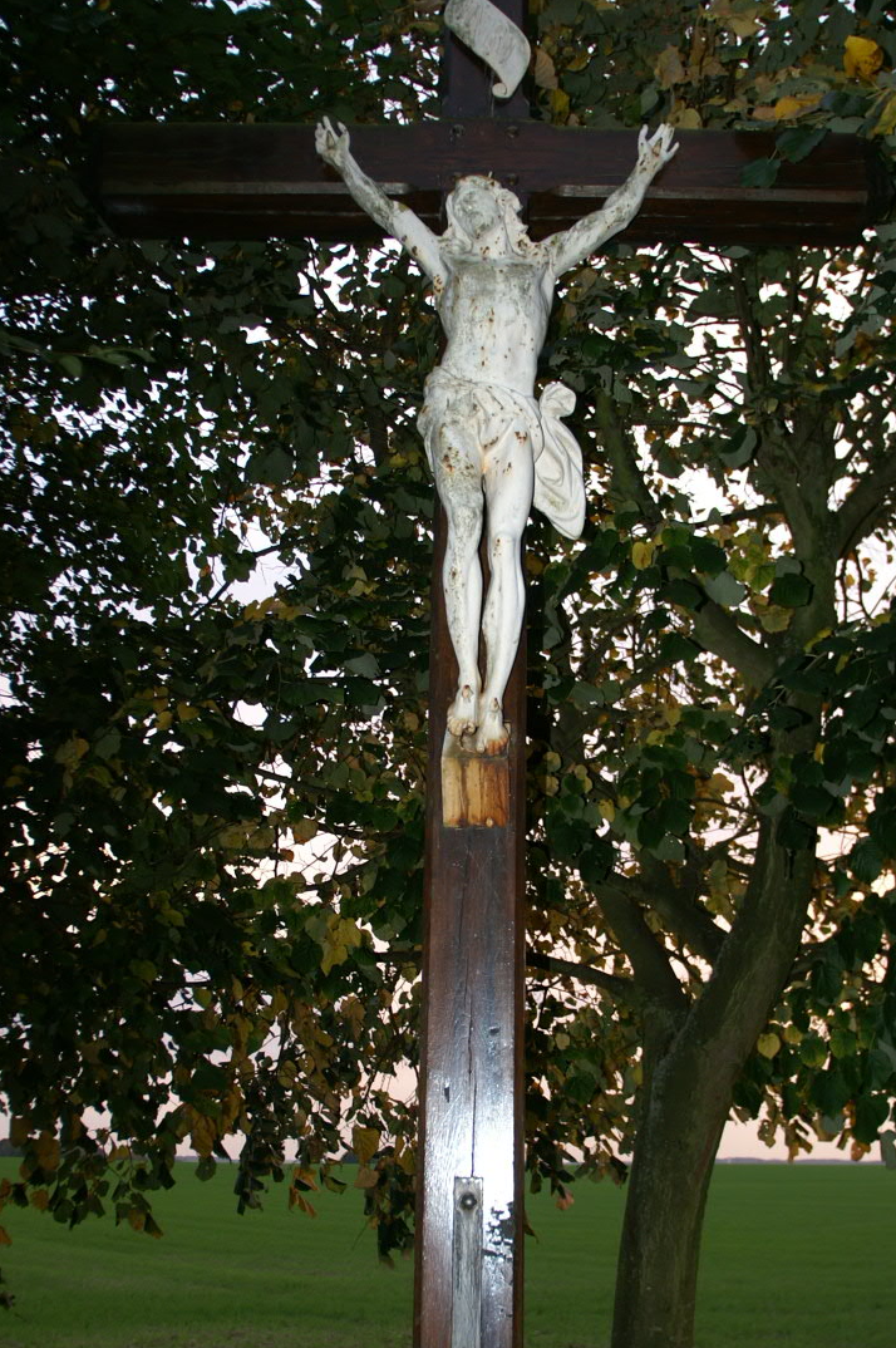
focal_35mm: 36
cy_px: 768
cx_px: 499
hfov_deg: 37.0
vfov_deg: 53.4
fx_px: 1335
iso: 200
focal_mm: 17
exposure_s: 1/60
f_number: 2.8
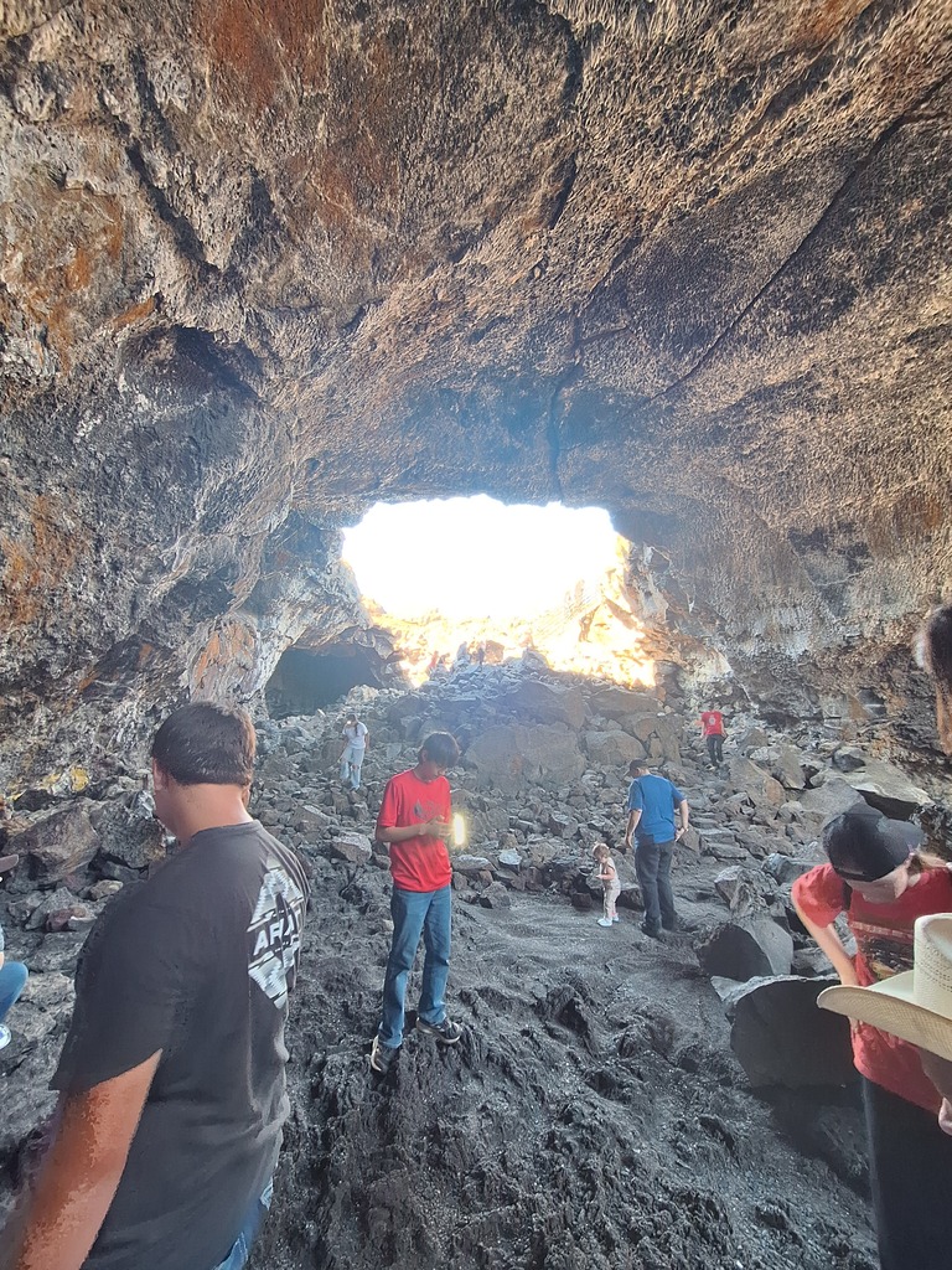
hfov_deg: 89.9
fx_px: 477
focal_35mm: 13
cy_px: 635
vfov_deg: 106.2
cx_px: 476
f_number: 2.2
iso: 125
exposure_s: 1/40
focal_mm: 1.74
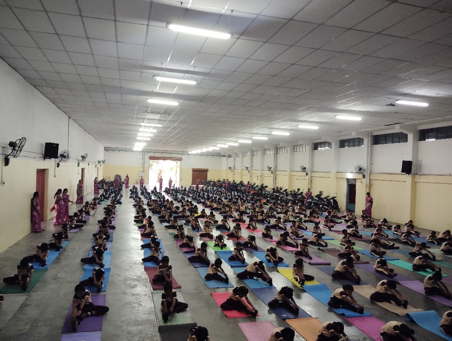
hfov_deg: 63.4
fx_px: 366
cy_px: 170
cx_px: 226
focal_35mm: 28
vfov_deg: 49.9
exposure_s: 1/50
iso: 491
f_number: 1.8
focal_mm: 4.22
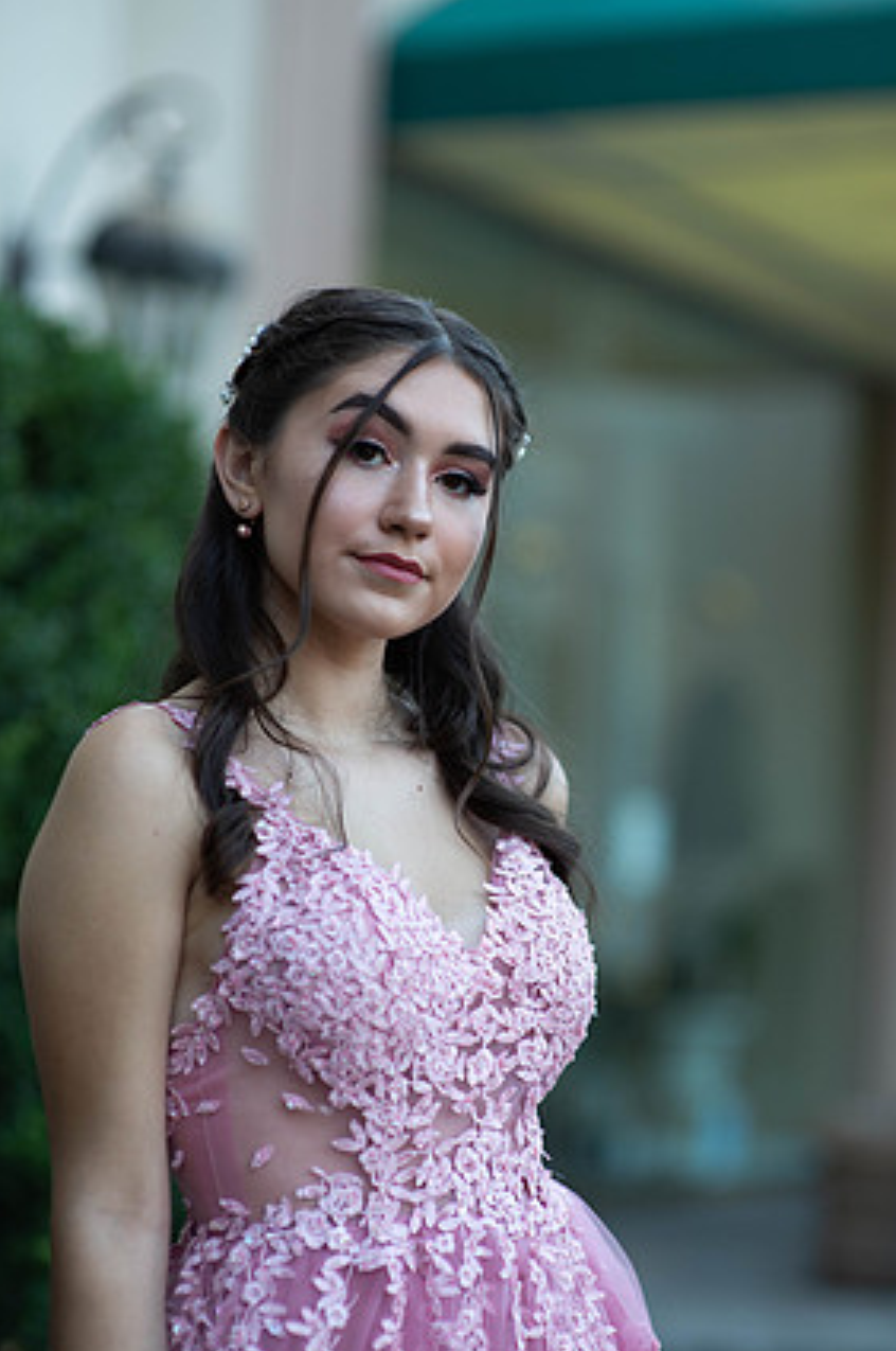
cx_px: 465
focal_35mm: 90
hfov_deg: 15.1
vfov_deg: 22.7
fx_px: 3371
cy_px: 712
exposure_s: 1/640
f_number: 2
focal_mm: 85
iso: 250
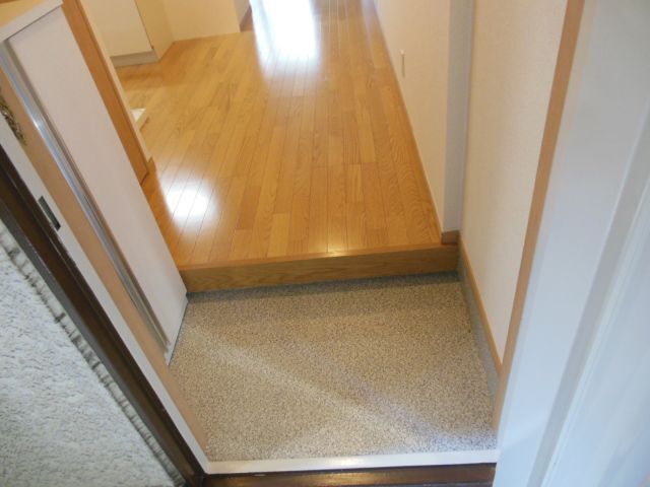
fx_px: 469
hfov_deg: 69.4
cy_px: 244
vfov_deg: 54.9
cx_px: 325
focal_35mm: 25
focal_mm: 4.5
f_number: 3.2
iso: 400
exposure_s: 1/25
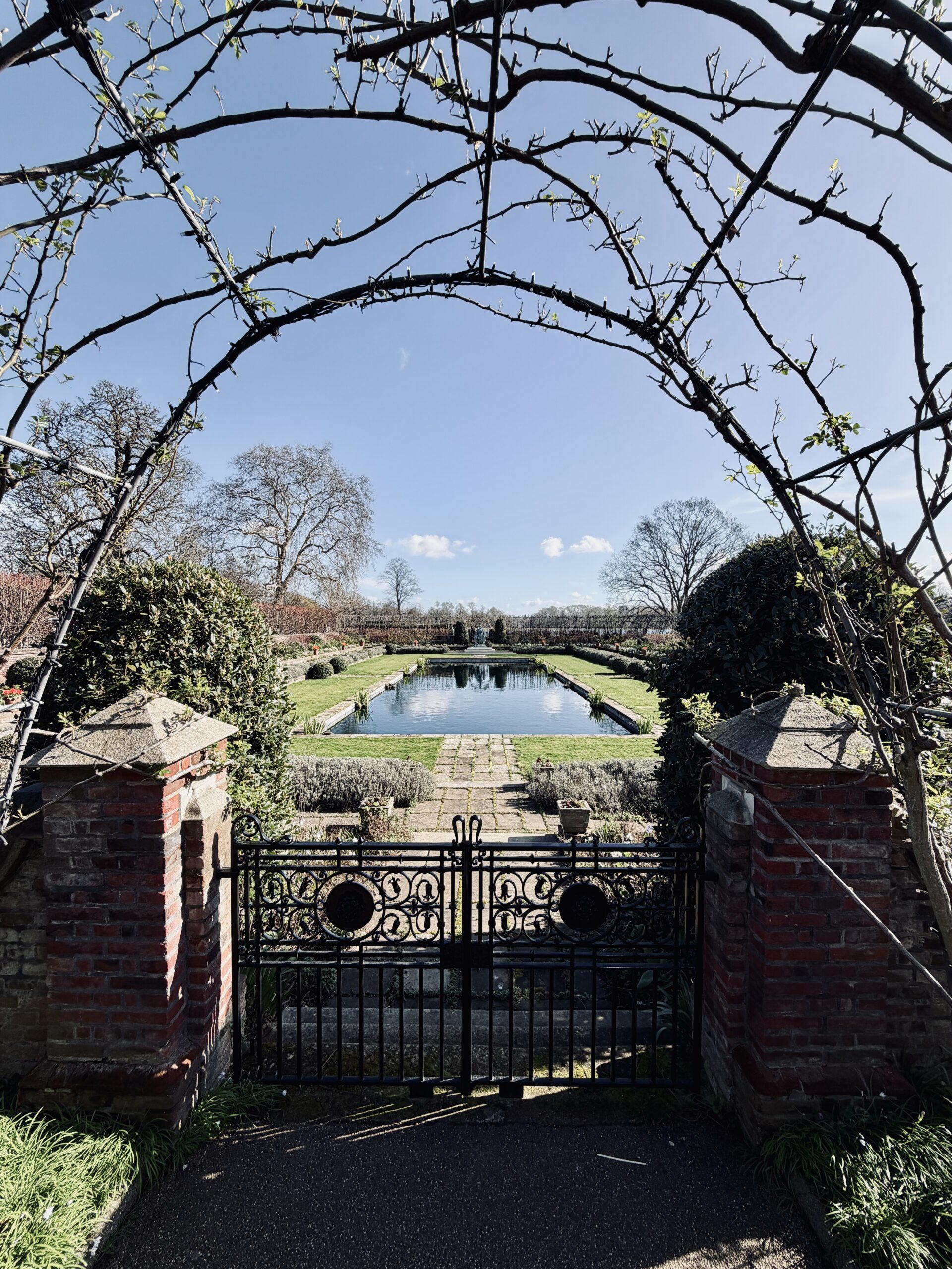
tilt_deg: -1.1
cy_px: 634
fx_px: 513
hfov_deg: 85.7
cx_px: 476
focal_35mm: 14
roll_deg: +0.5
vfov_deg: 102.1
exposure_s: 1/770
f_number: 2.2
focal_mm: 2.22
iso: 32
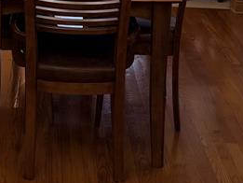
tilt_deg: -2.9
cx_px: 22
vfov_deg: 14.0
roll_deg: -0.7
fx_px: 660
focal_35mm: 94
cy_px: -148
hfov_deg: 20.4
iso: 200
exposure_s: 1/122
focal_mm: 6.76
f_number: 1.78
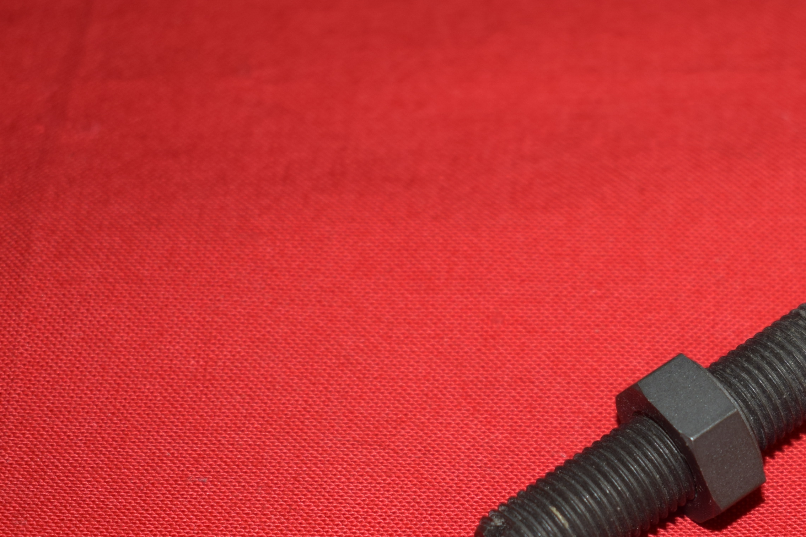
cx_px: 684
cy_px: 460
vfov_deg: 12.1
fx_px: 2530
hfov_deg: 17.9
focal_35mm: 113
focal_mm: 38
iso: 160
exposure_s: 1/25
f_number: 5
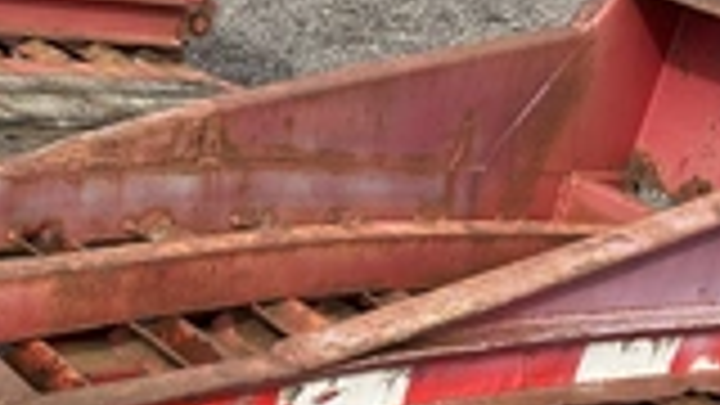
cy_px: 162
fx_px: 1508
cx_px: 104
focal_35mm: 79
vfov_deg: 15.3
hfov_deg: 26.2
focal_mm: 3
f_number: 1.8
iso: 25
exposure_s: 1/1035
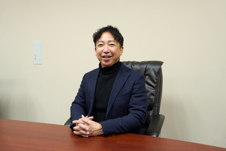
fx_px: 213
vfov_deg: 38.9
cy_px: 76
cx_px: 113
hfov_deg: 55.8
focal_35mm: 34
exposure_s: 1/320
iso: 2000
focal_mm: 34
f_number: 2.8
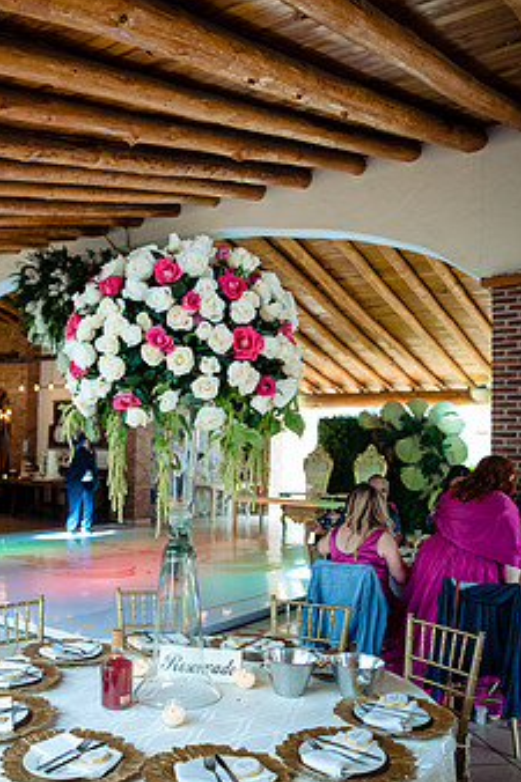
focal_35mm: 32
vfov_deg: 58.6
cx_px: 193
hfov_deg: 40.8
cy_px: 433
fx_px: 695
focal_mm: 24
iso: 800
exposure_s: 1/100
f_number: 2.8
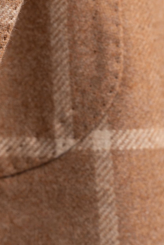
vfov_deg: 5.1
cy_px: 49
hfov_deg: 3.4
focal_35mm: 400
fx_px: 2733
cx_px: -36
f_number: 8
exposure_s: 1/125
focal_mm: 150
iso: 100
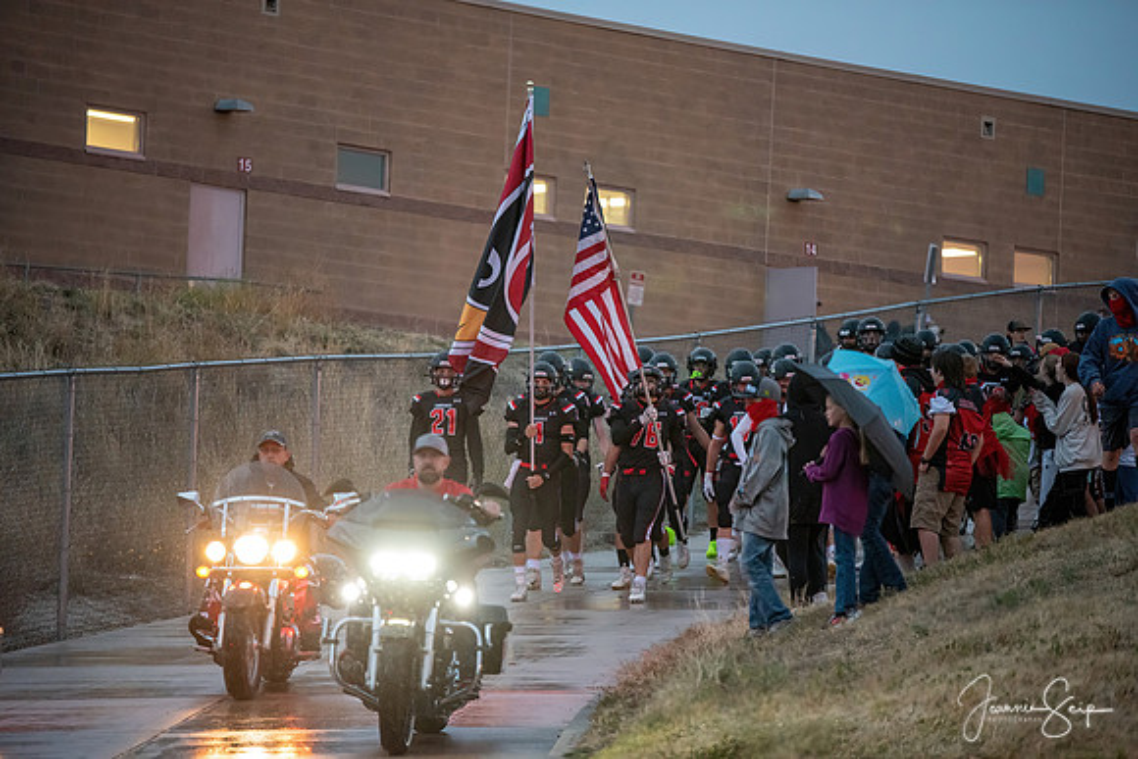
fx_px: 6323
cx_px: 569
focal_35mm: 200
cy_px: 380
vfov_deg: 6.9
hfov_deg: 10.3
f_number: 2.8
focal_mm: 200
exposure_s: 1/400
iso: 6400
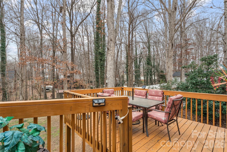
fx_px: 103
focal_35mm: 16
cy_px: 76
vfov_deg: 72.4
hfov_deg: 95.3
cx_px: 114
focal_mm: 16.4
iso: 100
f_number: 11
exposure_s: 1/13
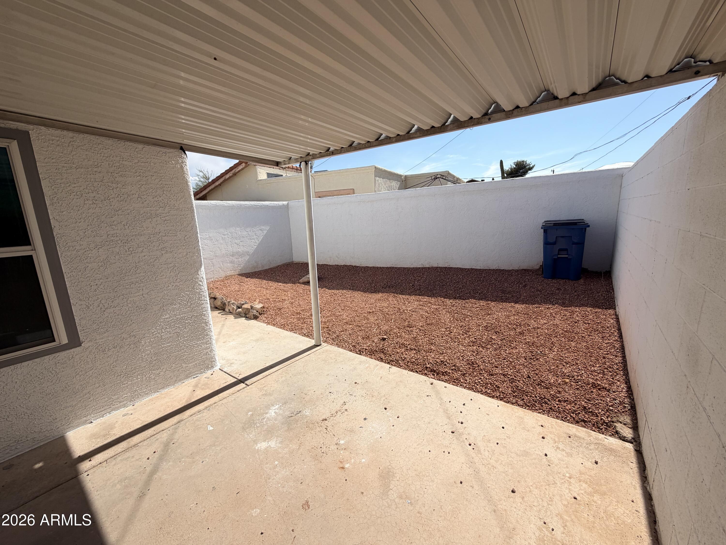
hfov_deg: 102.1
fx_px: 294
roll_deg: +2.0
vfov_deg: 85.7
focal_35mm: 14
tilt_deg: -8.6
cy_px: 272
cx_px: 363
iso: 20
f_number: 2.2
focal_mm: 2.22
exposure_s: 1/1399
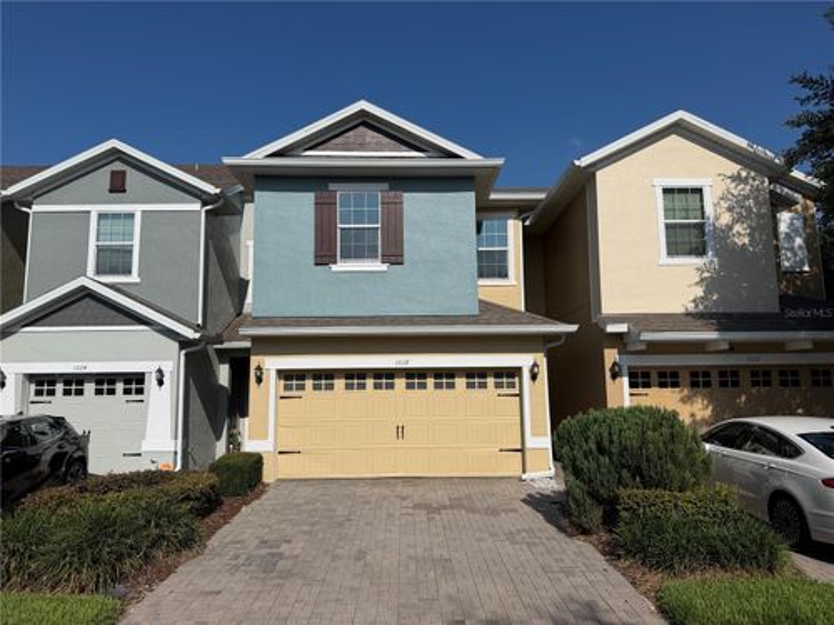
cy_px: 312
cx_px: 417
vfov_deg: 56.8
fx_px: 578
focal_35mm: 24
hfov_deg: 71.6
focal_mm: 6.76
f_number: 1.78
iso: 80
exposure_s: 1/11905
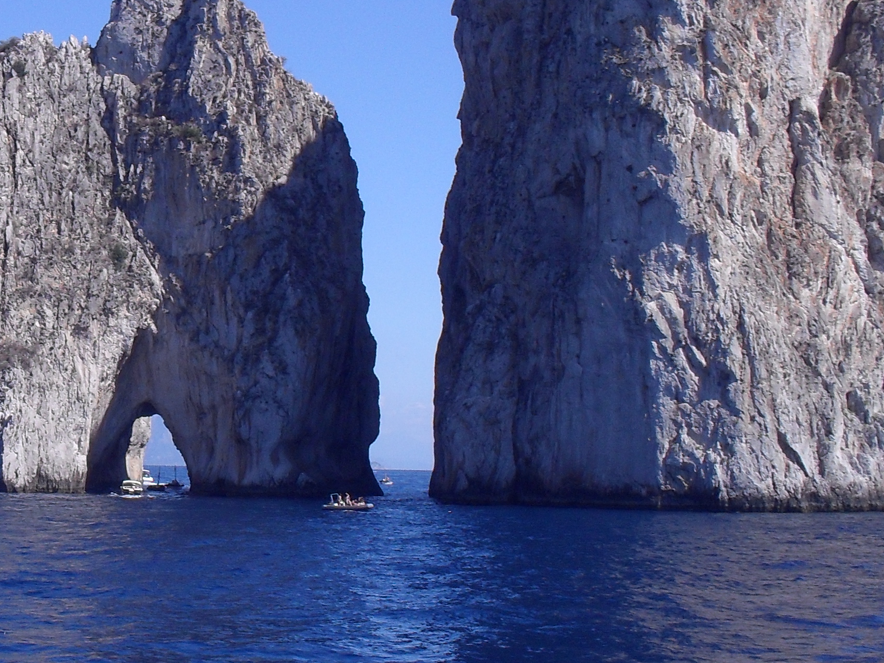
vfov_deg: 19.6
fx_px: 1916
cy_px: 262
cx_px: 64
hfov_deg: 25.1
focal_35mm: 75
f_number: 8.4
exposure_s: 1/180
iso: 100
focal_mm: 6.3
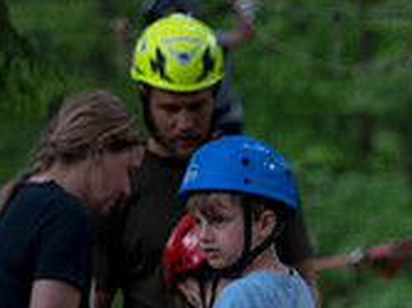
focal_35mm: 312
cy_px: 440
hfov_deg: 6.3
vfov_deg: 4.7
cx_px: 321
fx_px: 3711
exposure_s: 1/800
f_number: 3.5
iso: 800
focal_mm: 82
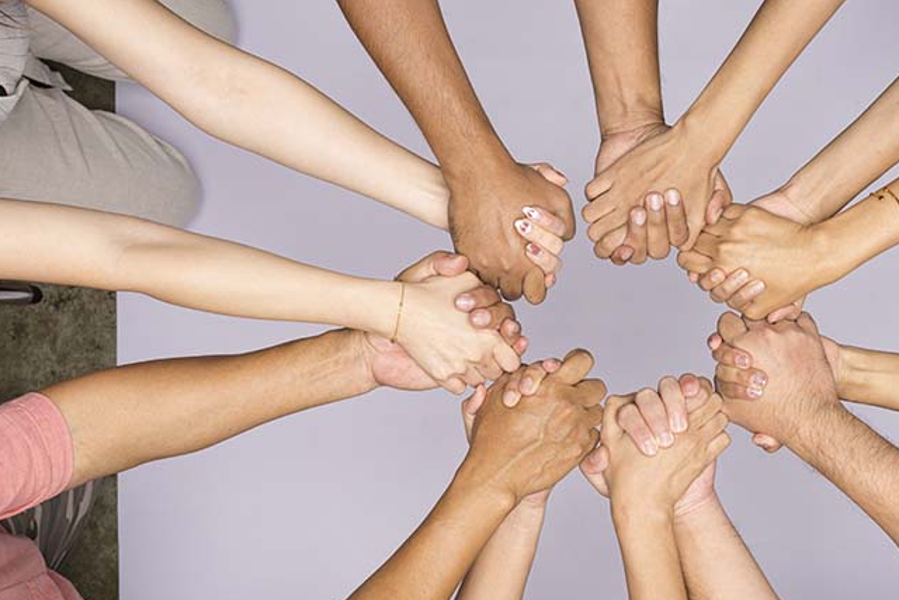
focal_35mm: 51
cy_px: 336
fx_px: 1274
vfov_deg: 26.5
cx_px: 645
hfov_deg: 38.1
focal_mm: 34
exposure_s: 1/200
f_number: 7.1
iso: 64
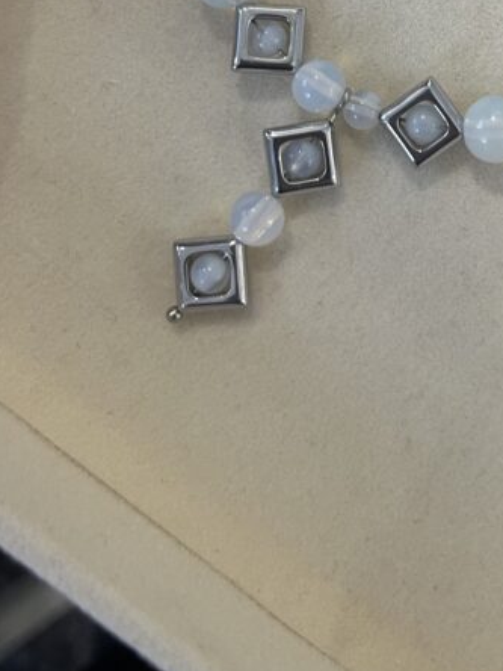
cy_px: -41
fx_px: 1162
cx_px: 477
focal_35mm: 60
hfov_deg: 23.6
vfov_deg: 29.5
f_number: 1.6
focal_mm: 5.1
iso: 64
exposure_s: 1/50
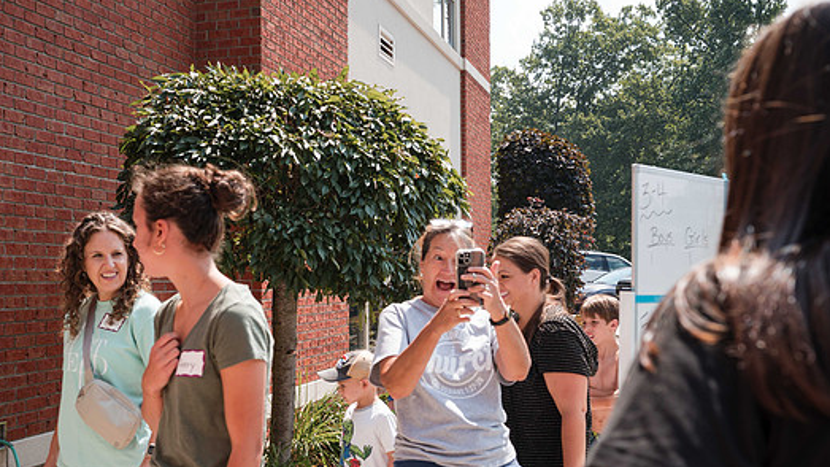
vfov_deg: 27.1
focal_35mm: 44
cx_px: 405
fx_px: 968
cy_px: 274
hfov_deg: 46.4
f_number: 6.3
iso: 100
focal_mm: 35
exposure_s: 1/320
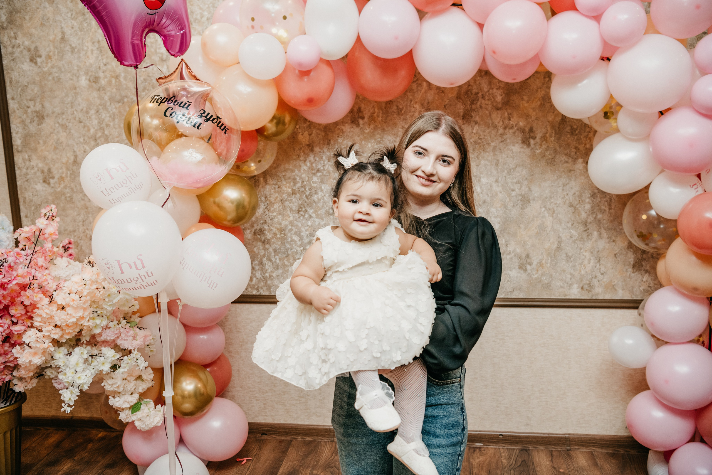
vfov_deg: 37.9
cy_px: 238
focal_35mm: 35
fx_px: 692
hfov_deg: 54.4
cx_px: 356
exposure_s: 1/160
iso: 250
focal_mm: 35
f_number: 4
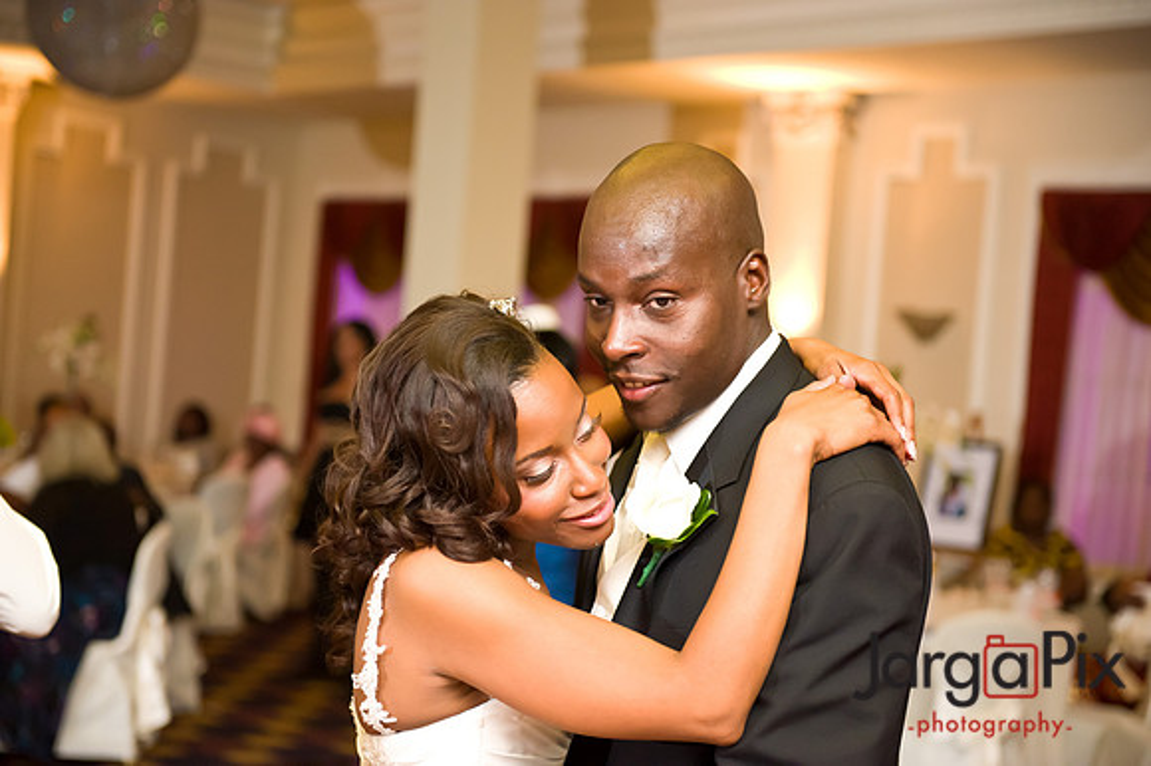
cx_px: 576
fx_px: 1981
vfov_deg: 21.9
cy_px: 383
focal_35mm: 62
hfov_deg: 32.4
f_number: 3.2
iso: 3200
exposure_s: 1/125
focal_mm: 62
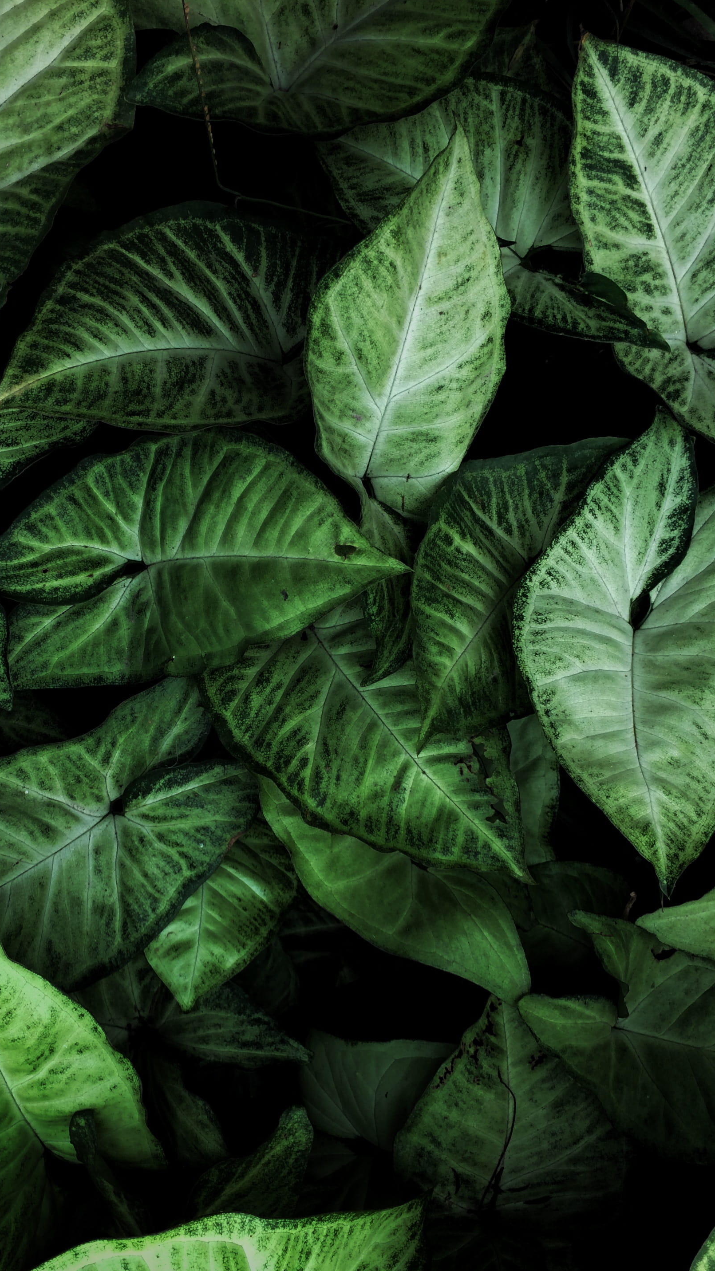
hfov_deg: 32.6
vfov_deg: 55.1
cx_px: 261
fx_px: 1214
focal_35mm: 36
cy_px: 719
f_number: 2.2
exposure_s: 1/216
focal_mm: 4.15
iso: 32
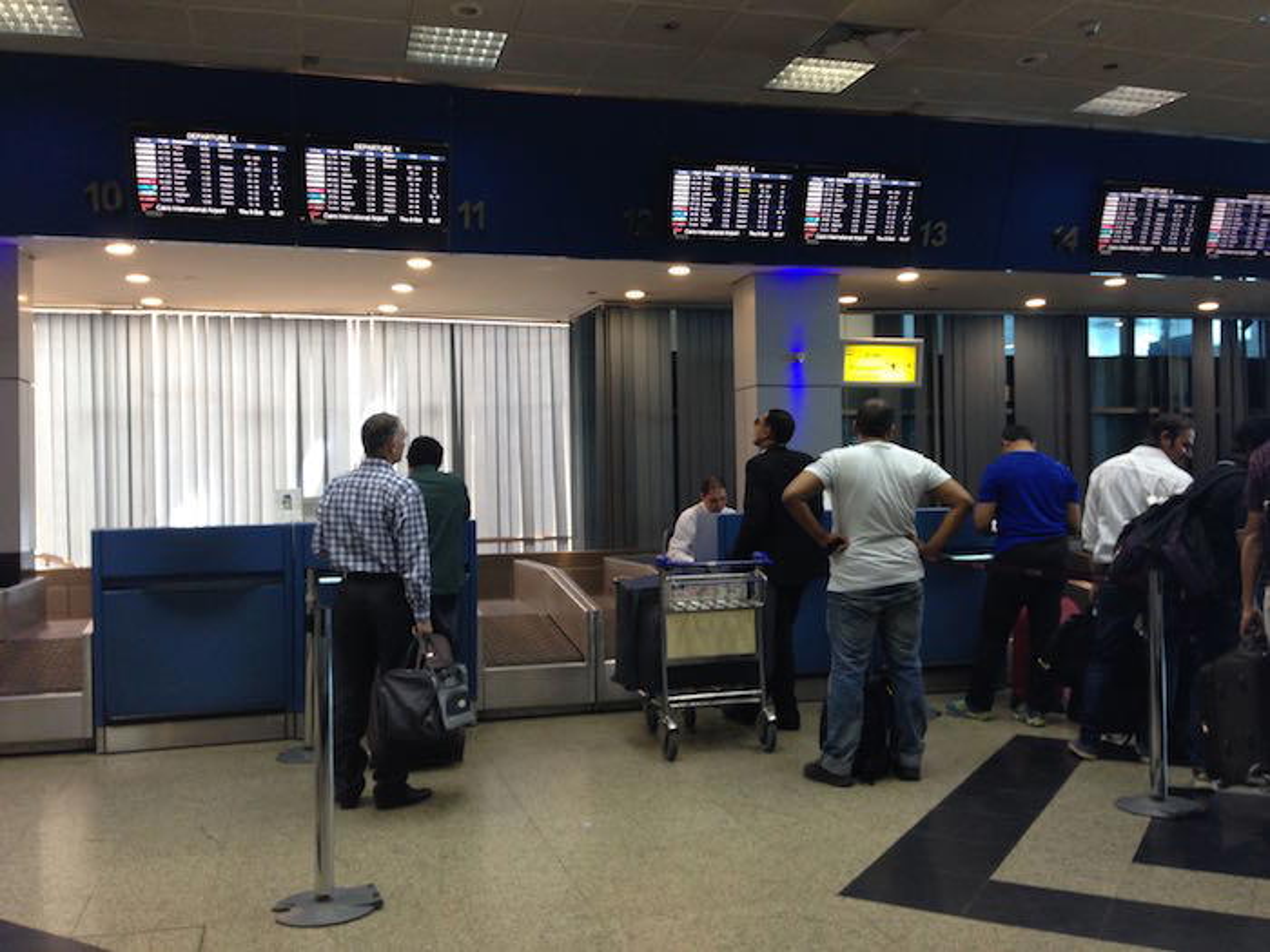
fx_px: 1211
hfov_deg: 55.4
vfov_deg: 42.9
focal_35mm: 33
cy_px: 476
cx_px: 635
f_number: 2.4
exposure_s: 1/20
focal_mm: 4.12
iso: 80
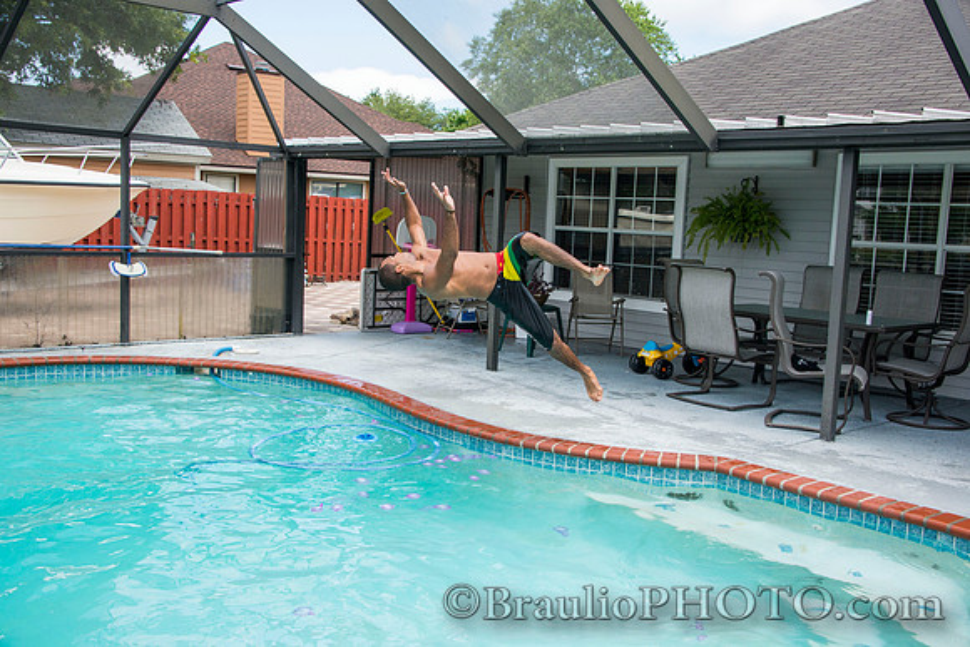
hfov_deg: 53.1
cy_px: 324
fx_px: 970
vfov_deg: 36.9
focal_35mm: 36
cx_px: 485
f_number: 7.1
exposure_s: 1/1000
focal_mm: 36
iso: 400
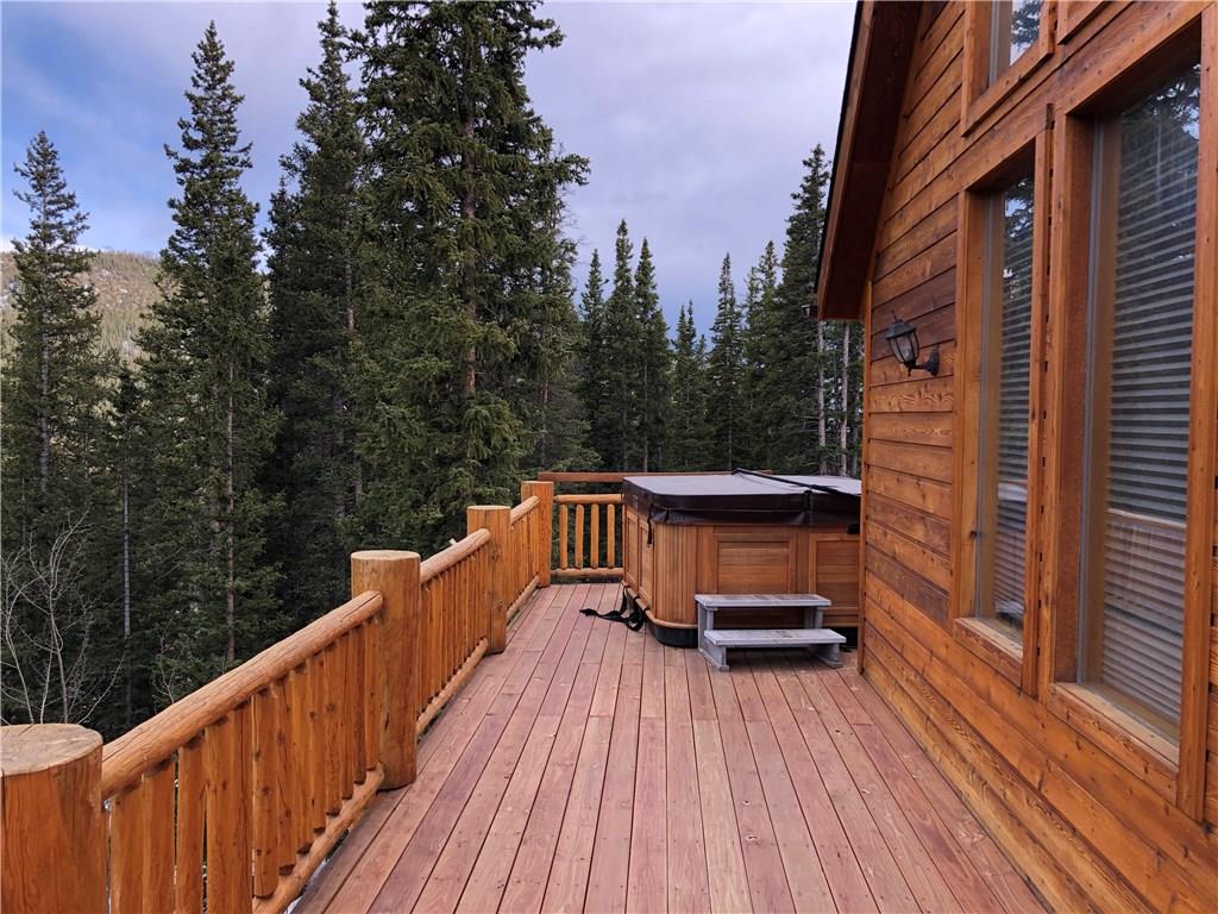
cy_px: 457
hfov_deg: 63.4
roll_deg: -0.4
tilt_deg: -2.4
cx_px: 609
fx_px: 985
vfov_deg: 49.7
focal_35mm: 28
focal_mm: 3.99
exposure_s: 1/217
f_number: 1.8
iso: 20
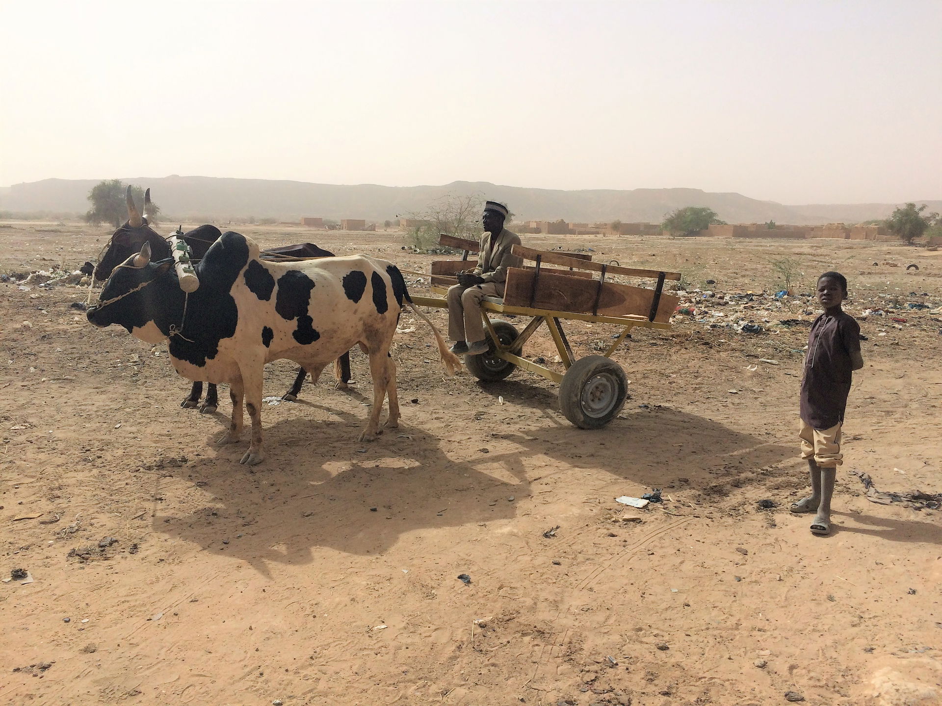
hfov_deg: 61.7
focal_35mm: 29
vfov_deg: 48.2
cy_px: 353
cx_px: 471
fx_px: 789
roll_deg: -1.2
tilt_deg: -8.2
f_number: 2.2
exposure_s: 1/5128
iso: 32
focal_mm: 4.15
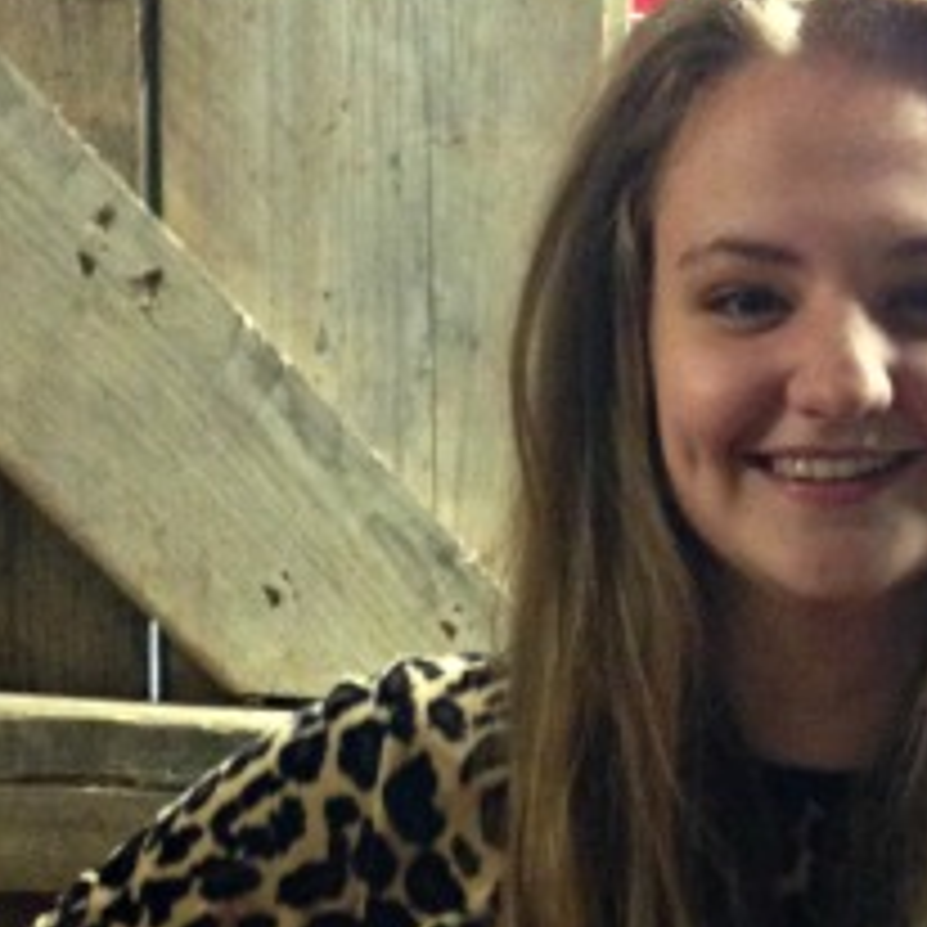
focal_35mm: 102
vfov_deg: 15.8
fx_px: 3090
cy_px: 1336
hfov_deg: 16.9
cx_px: 774
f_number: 2.4
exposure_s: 1/20
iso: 320
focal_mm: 4.12
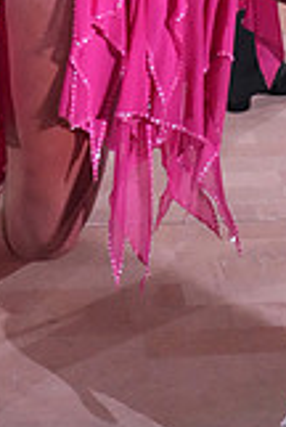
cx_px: 136
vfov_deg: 16.3
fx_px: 1281
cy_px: -305
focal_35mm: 108
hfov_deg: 12.7
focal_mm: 30
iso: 8000
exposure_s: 1/400
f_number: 5
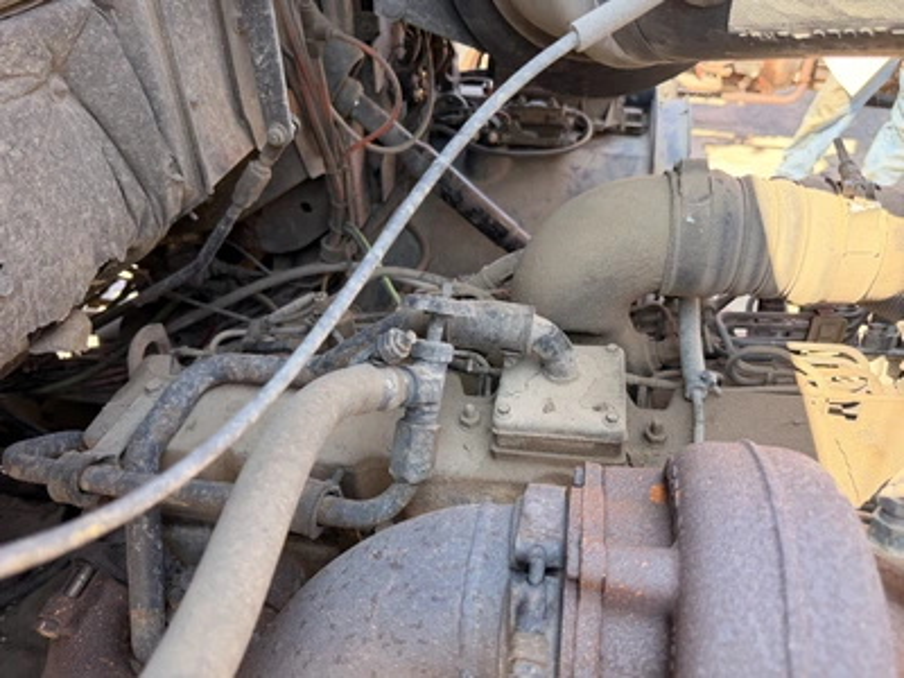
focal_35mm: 24
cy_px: 339
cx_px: 452
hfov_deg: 71.6
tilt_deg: -46.3
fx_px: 627
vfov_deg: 56.8
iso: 80
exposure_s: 1/200
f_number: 1.78
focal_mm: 6.76
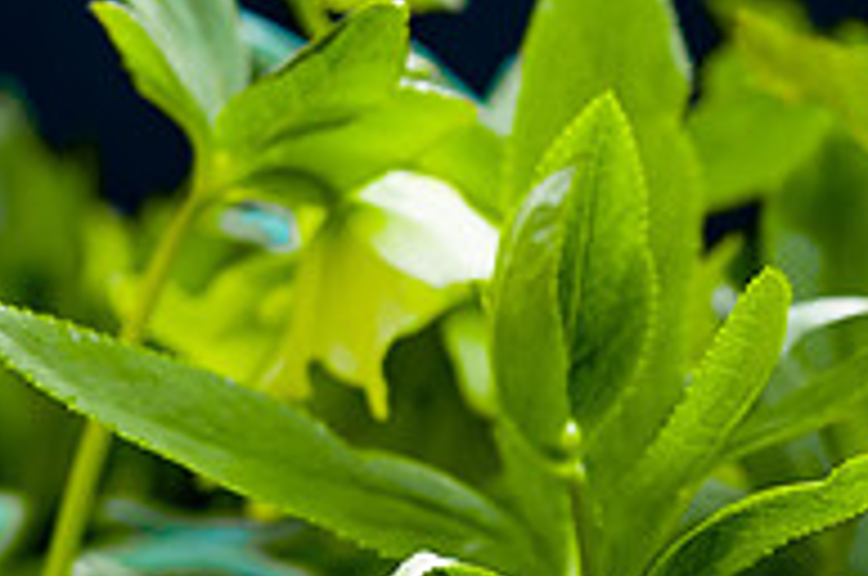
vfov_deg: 5.6
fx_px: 5849
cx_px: 546
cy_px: 652
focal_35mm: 243
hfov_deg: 8.5
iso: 400
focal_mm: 70
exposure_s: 1/200
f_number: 6.3
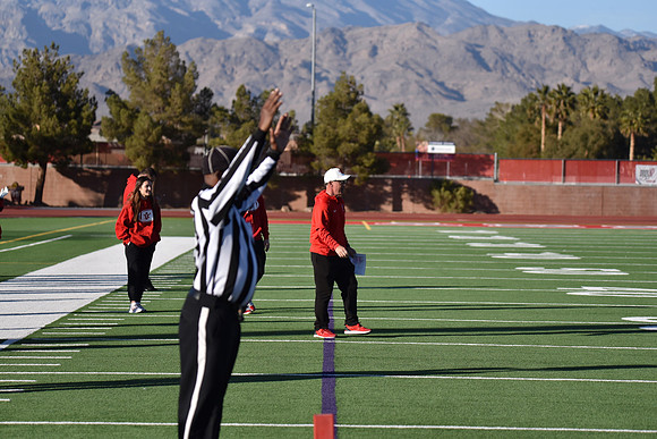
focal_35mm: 150
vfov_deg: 9.2
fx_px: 2738
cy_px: 220
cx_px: 328
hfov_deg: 13.7
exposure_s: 1/4000
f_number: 5
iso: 450
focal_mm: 150
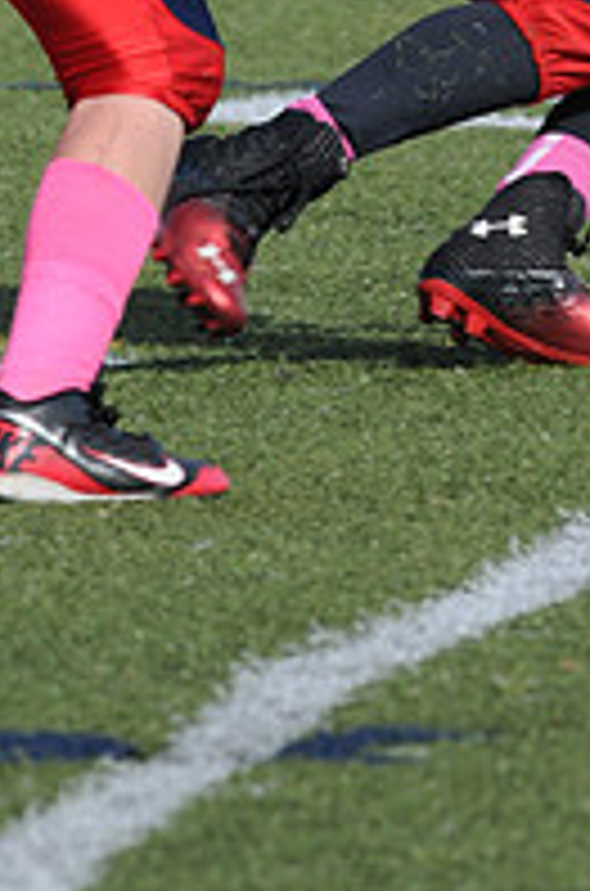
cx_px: 565
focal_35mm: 1318
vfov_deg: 1.6
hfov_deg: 1.0
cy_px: -320
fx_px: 32570
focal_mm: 300
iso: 200
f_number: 9
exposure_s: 1/500
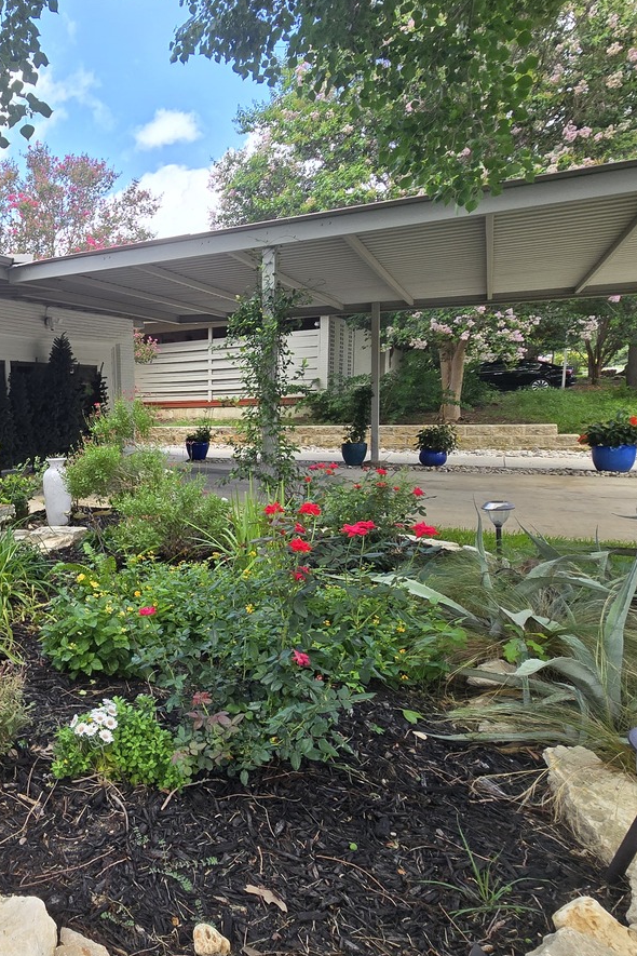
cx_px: 31
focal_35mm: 22
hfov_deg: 49.1
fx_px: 584
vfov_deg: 78.6
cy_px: 489
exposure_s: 1/298
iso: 50
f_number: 2.2
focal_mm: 2.2
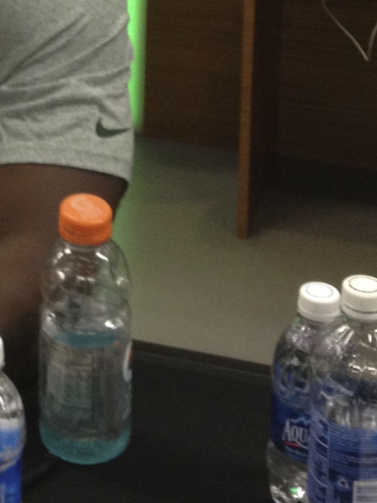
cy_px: -200
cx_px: -6
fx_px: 1626
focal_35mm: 112
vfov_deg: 16.4
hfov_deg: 13.0
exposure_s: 1/20
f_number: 2.4
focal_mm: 4.28
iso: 160
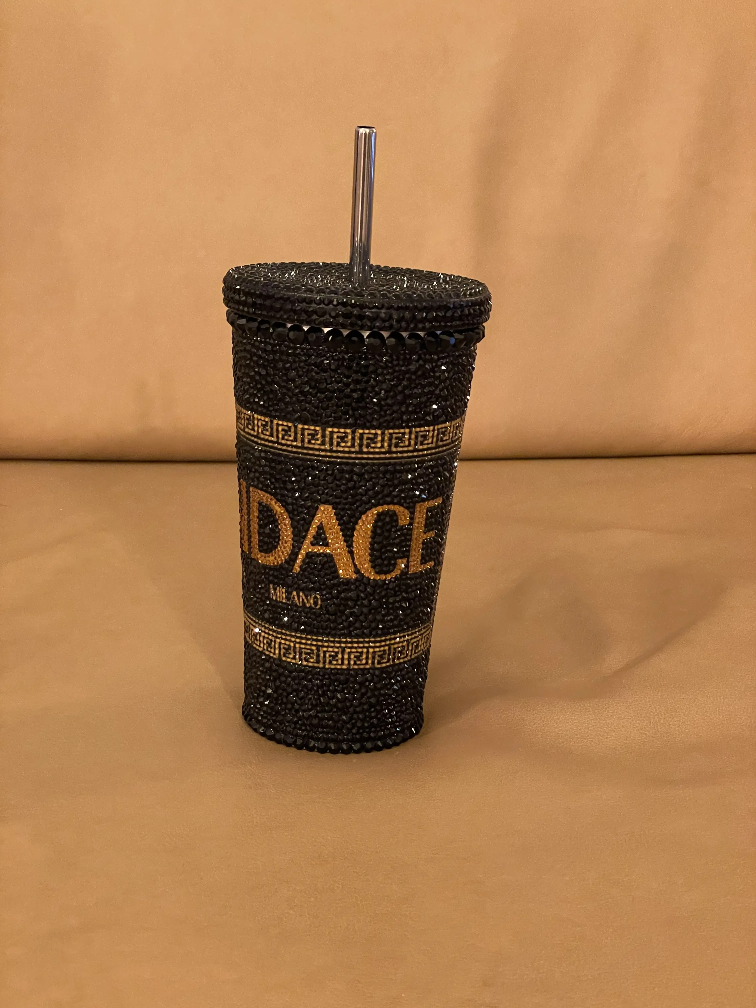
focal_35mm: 52
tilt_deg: -20.0
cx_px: 378
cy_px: 504
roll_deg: +2.7
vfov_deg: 36.8
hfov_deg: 28.0
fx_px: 1514
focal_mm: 6
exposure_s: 1/50
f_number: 2
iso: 500
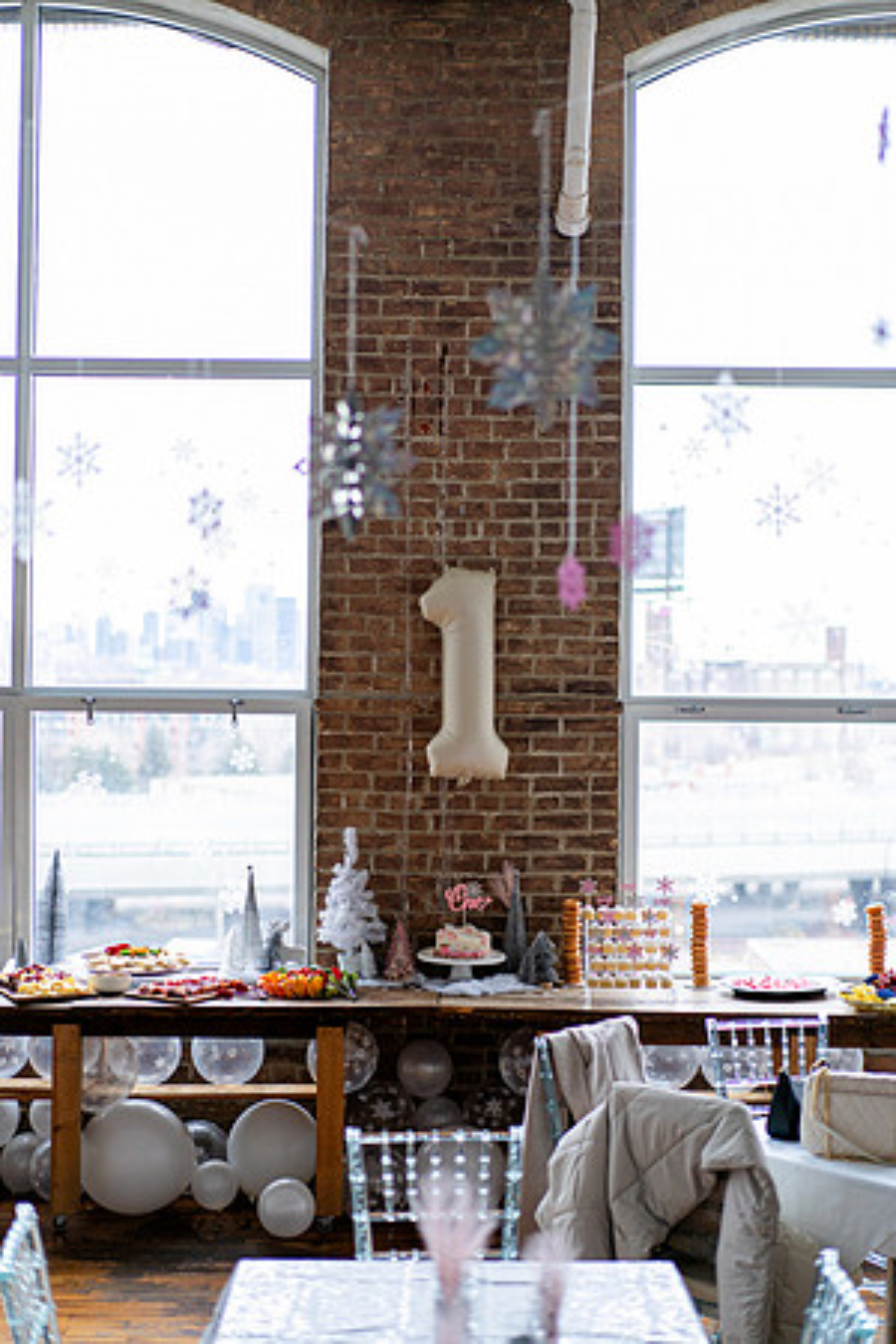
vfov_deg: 36.2
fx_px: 2053
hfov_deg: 24.6
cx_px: 448
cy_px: 672
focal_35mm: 55
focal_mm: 55
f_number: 1.8
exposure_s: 1/500
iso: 320
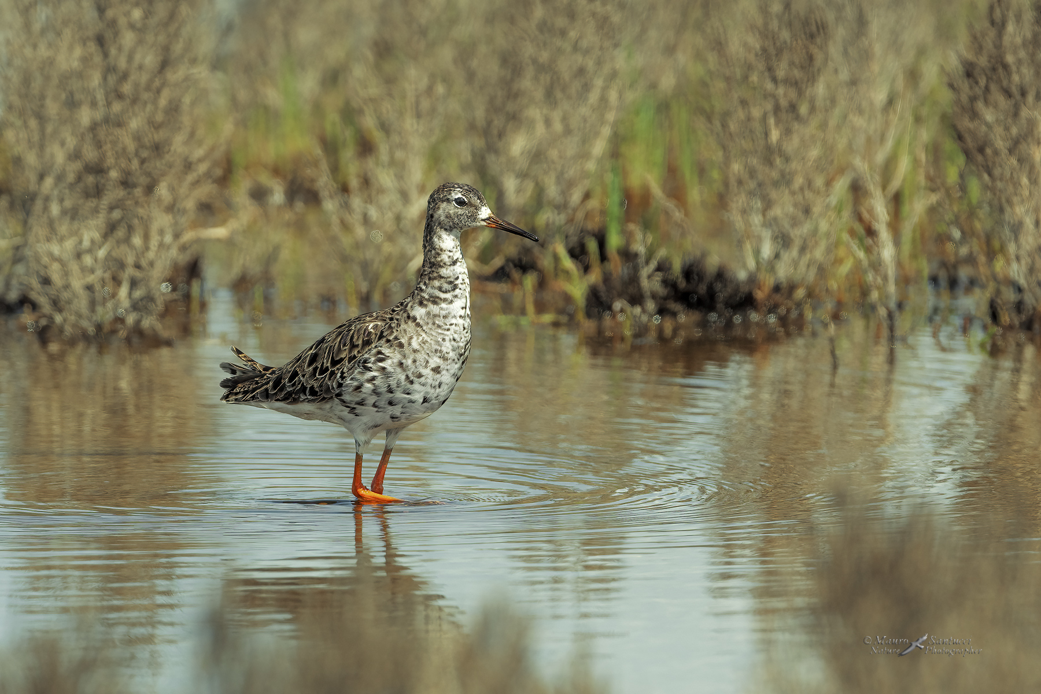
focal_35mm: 900
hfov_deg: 2.3
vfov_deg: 1.5
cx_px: 520
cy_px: 347
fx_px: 26023
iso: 800
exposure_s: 1/2000
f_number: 8
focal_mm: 600
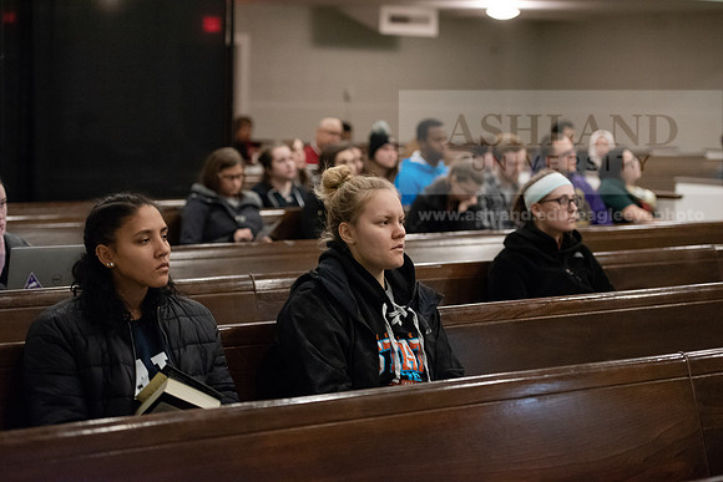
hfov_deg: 24.8
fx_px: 1647
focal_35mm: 82
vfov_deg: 16.7
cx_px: 362
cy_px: 241
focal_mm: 82
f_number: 2.8
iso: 8000
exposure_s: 1/200
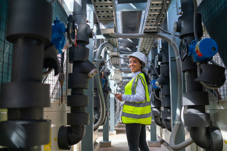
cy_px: 76
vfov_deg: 37.9
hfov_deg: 54.4
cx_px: 114
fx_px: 221
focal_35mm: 35
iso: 400
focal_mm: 35
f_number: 1.8
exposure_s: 1/125
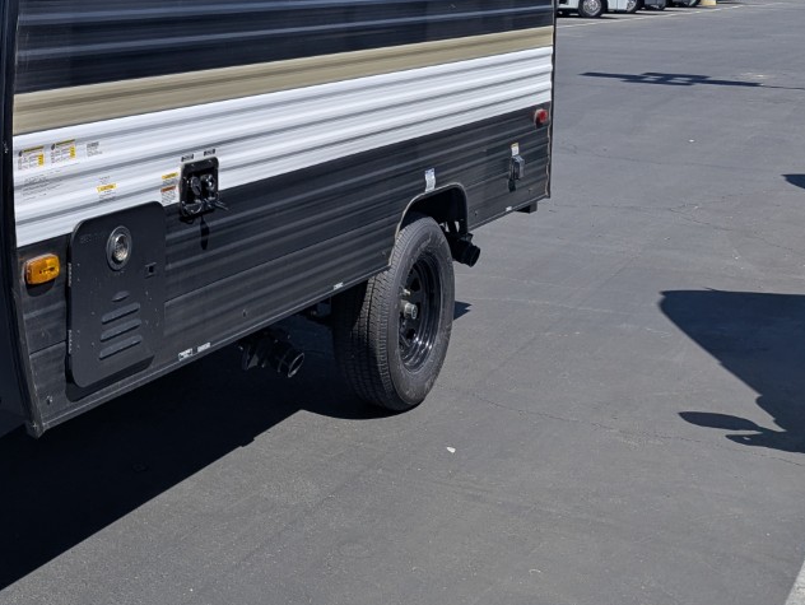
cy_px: 29
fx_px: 1233
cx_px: -30
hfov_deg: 32.7
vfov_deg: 26.4
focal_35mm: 53
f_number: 1.85
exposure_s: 1/2695
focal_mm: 6.81
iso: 37
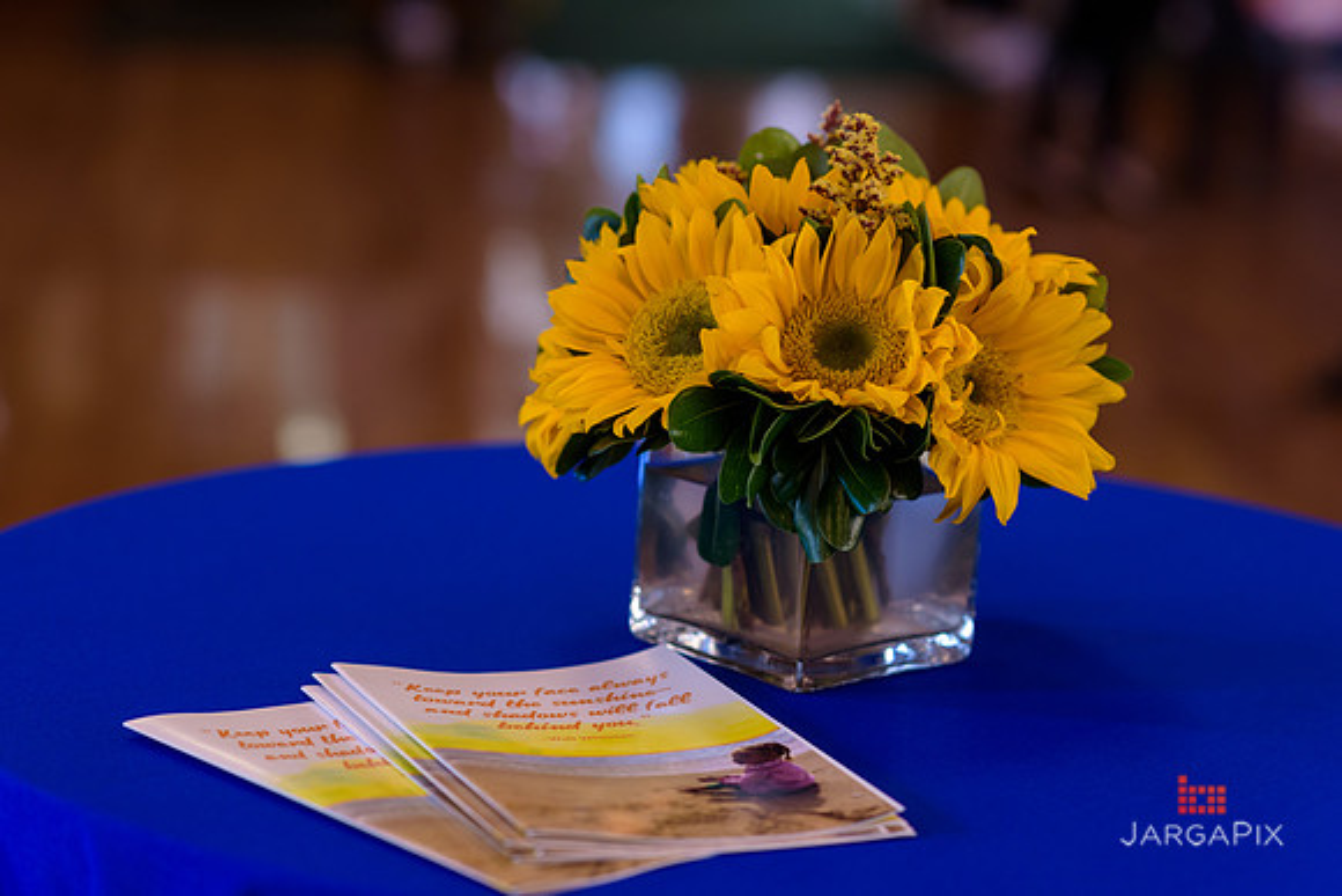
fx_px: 3169
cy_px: 448
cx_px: 671
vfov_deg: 16.1
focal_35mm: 85
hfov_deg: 23.9
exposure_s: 1/160
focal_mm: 85
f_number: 3.2
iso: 800
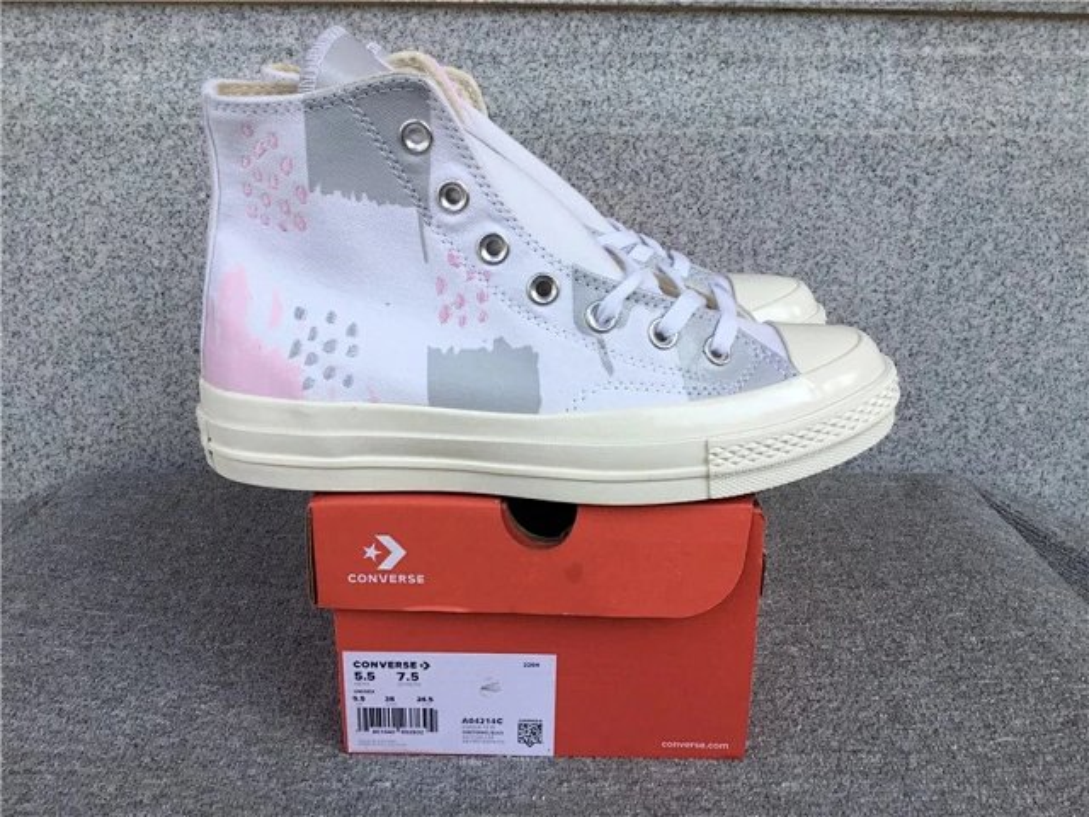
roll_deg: -0.3
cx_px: 544
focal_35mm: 31
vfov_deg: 45.4
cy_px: 408
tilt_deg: -18.6
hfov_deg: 58.4
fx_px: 975
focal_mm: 3.3
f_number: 2.4
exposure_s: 1/554
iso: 25
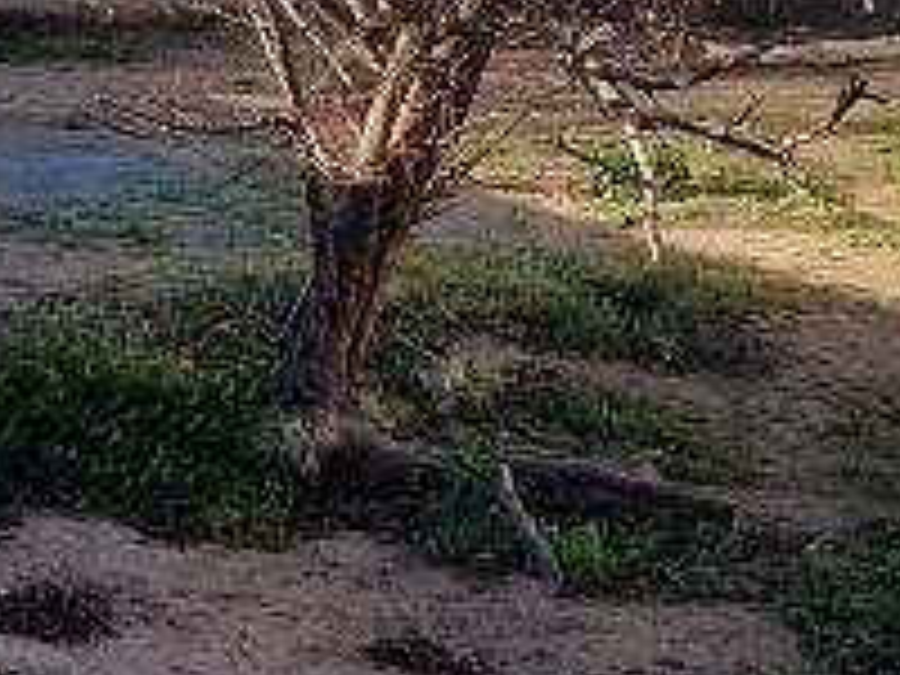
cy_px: 14
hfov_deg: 22.9
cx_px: 81
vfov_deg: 17.4
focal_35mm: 83
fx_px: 2158
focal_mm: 4.2
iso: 50
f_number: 1.7
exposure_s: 1/1224
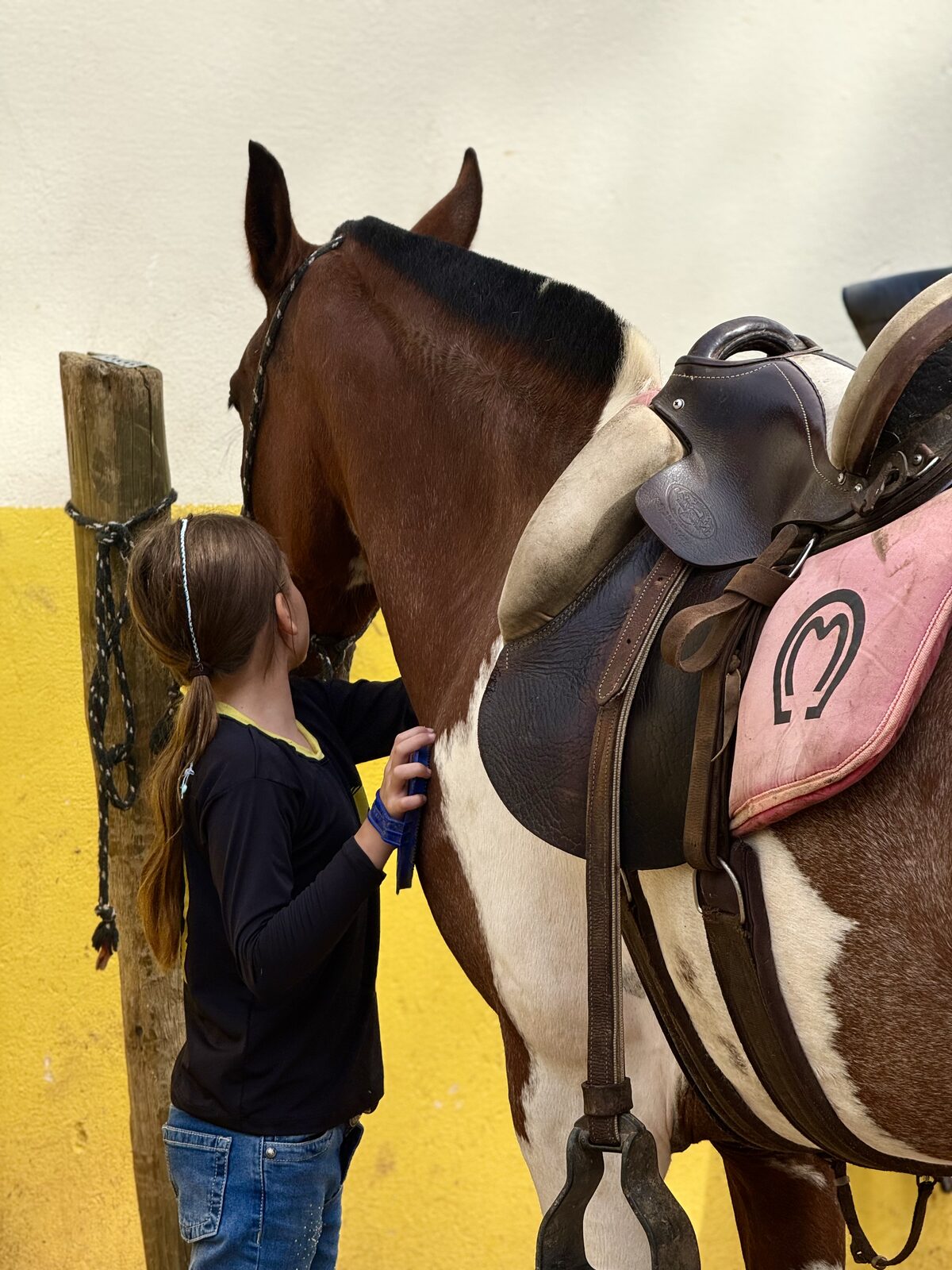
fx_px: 4400
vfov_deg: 16.4
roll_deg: -0.1
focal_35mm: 120
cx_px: 476
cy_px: 635
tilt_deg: -4.0
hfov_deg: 12.3
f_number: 2.8
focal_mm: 15.66
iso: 64
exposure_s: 1/728
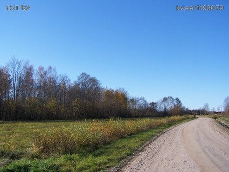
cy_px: 86
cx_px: 114
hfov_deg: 49.0
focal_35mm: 38
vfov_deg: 37.7
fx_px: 251
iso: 80
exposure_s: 1/640
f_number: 4
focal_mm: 6.3
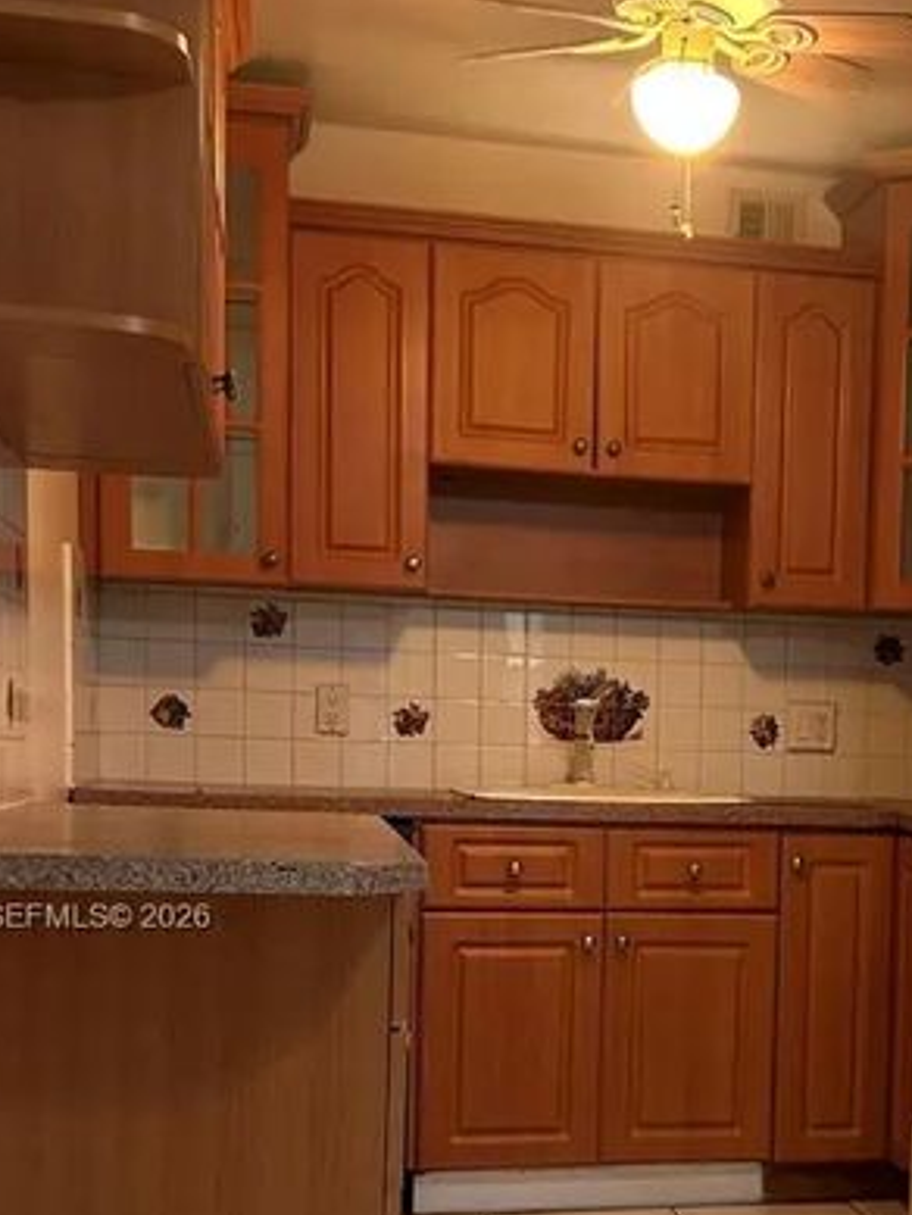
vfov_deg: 33.1
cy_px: 920
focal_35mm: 57
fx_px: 2001
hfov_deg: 25.0
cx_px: 800
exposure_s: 1/60
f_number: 1.5
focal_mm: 5.7
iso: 100
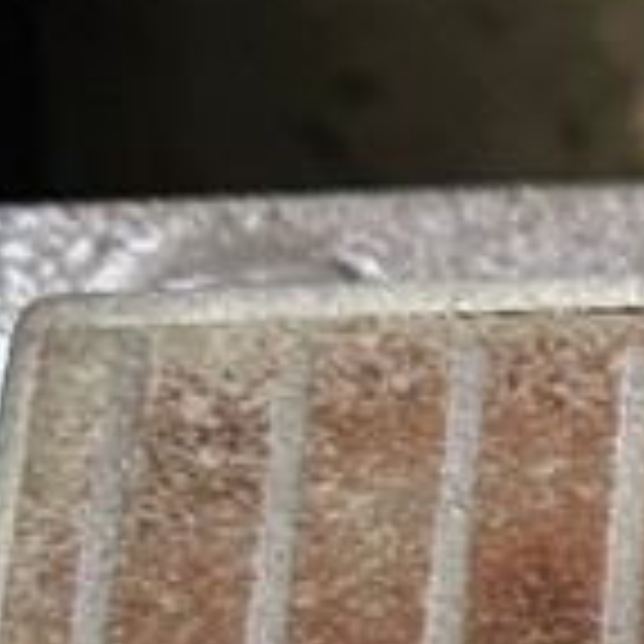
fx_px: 3199
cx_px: 1851
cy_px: 797
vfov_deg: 11.3
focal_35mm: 152
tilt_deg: -69.0
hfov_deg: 9.4
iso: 250
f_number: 1.78
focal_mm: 6.86
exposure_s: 1/102
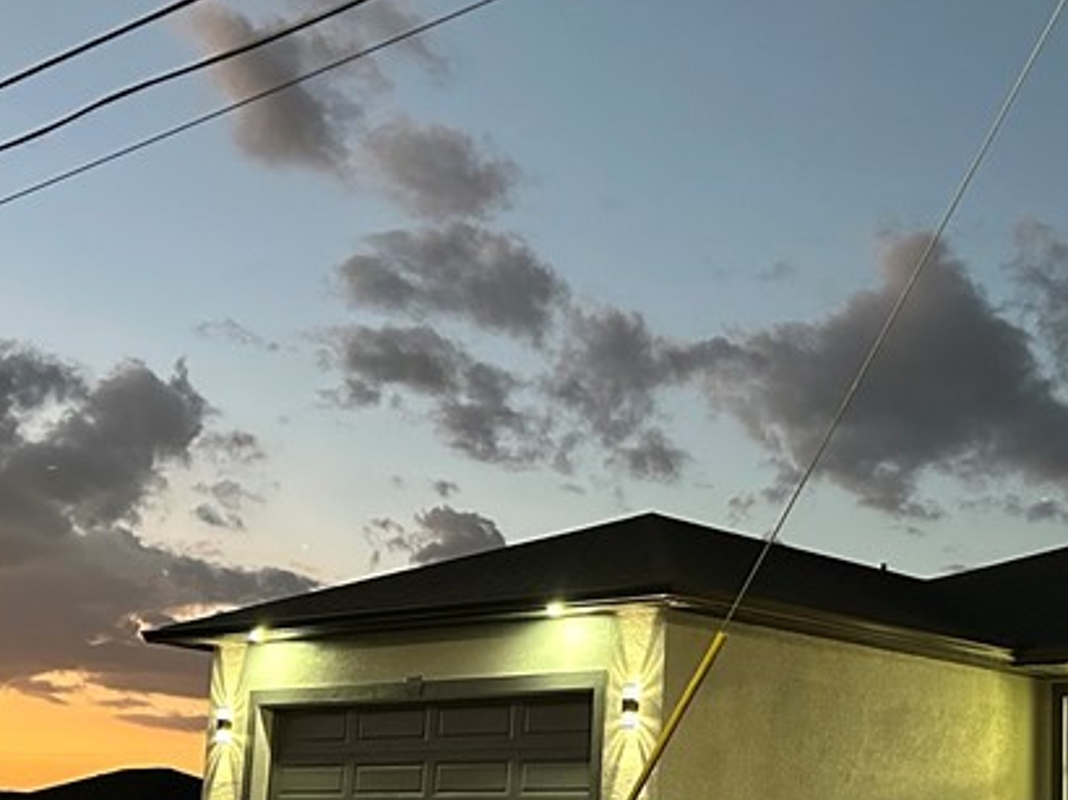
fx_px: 2004
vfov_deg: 22.5
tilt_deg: +8.3
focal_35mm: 65
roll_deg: -1.6
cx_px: 815
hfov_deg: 29.3
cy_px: 545
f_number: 1.5
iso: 640
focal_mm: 5.7
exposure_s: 1/40
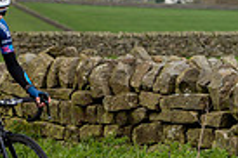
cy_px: 48
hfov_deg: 6.1
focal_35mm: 331
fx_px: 2186
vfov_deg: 4.1
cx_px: -235
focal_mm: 78
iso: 200
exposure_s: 1/640
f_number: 3.5
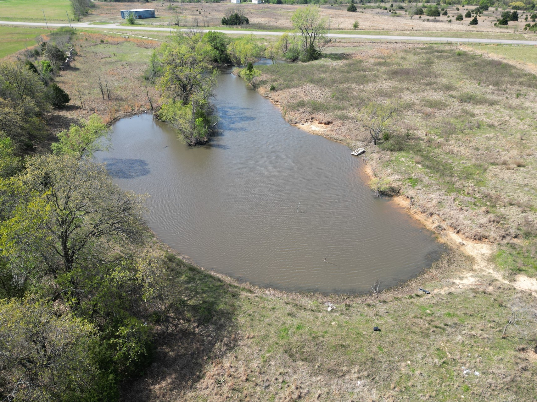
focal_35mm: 27
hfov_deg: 65.2
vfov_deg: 51.3
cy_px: 202
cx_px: 290
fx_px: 419
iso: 110
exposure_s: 1/1250
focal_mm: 6.72
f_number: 1.7
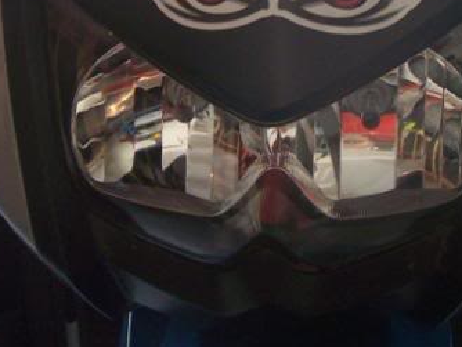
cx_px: 260
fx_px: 2057
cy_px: -29
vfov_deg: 9.6
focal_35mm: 154
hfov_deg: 12.8
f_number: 3
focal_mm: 8.5
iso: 100
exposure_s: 1/40
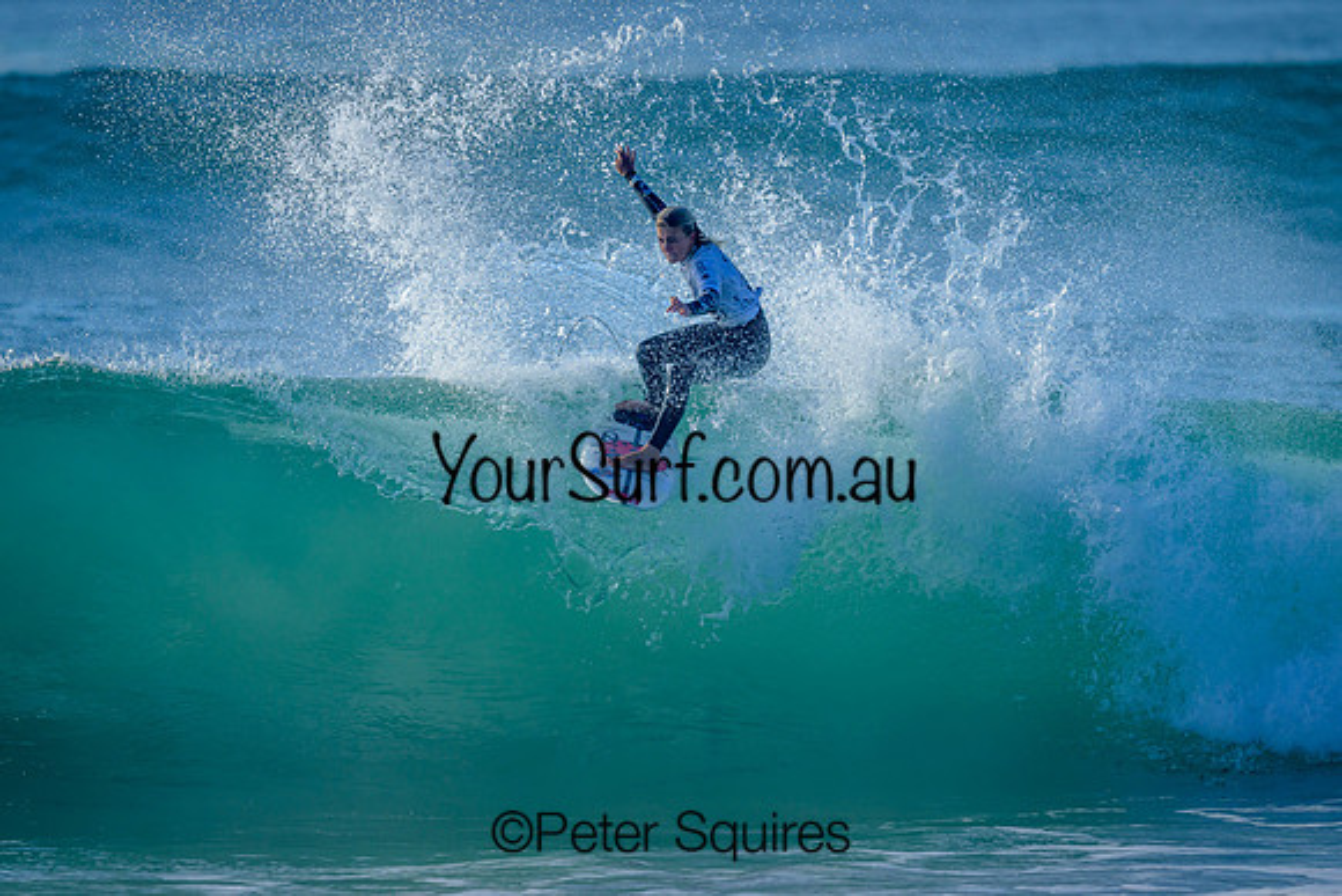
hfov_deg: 2.4
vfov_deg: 1.6
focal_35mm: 851
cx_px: 690
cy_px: 435
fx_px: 31711
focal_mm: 800
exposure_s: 1/2000
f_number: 6.3
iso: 360
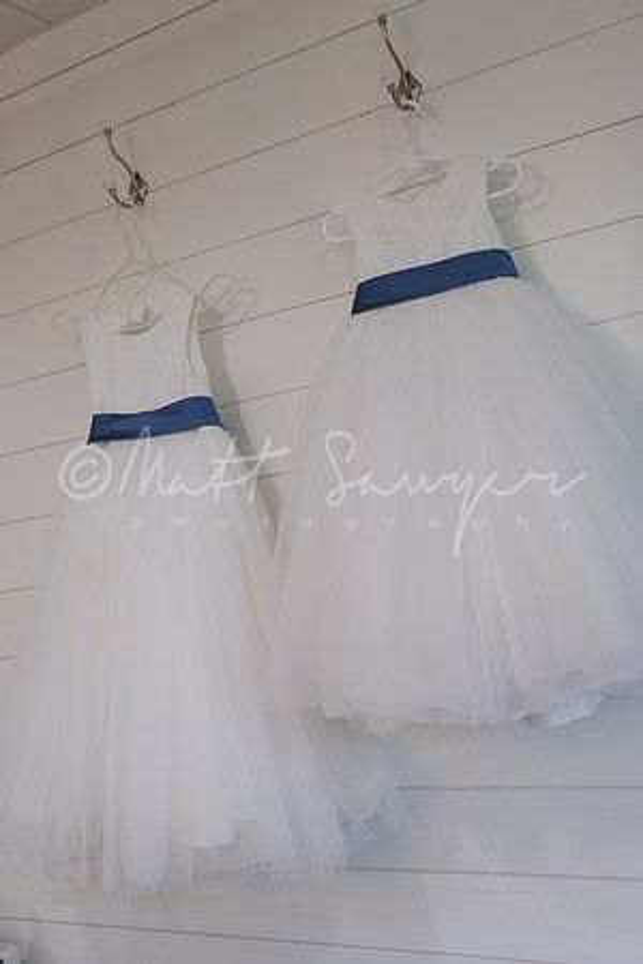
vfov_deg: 55.8
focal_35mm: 34
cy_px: 482
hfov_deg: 38.9
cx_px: 322
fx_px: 911
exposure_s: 1/80
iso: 1600
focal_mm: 22.7
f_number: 5.6
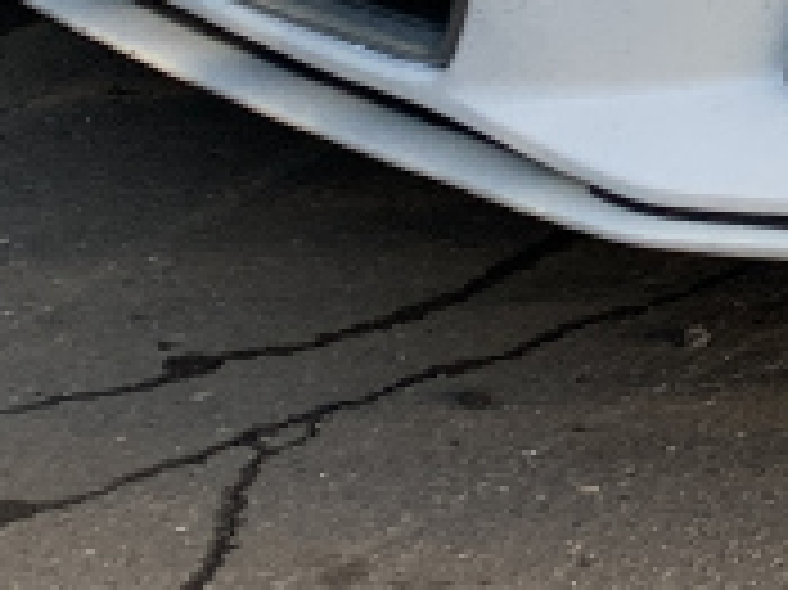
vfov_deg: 7.5
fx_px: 4390
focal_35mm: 193
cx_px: 1864
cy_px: -408
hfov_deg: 9.2
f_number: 1.8
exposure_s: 1/283
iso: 25
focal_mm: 4.25
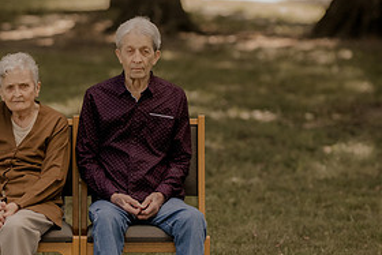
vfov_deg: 7.8
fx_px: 1868
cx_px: 90
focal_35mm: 176
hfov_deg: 11.6
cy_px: 172
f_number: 1.8
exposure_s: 1/12800
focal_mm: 85
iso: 3200
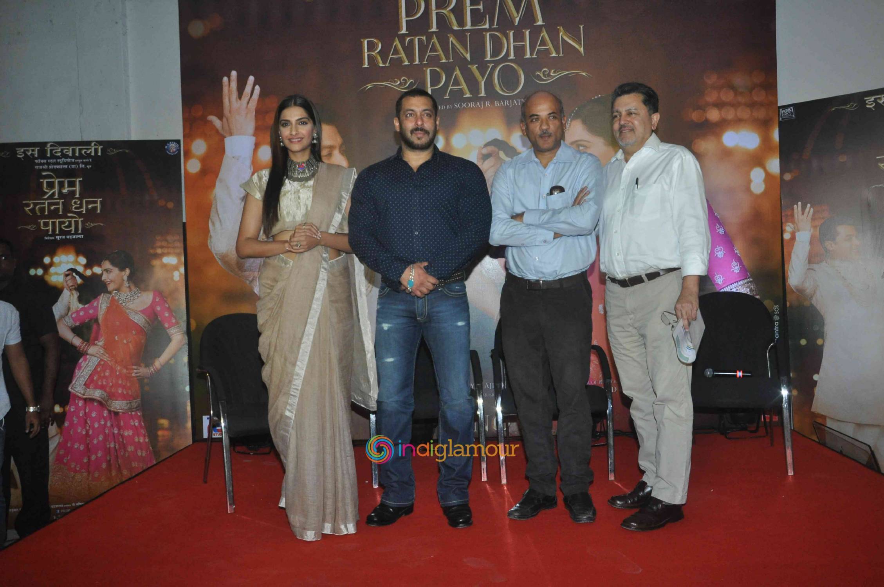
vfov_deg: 41.6
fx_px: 773
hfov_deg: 59.5
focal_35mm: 32
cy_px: 294
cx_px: 442
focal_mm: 21
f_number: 10
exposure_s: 1/160
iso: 1000
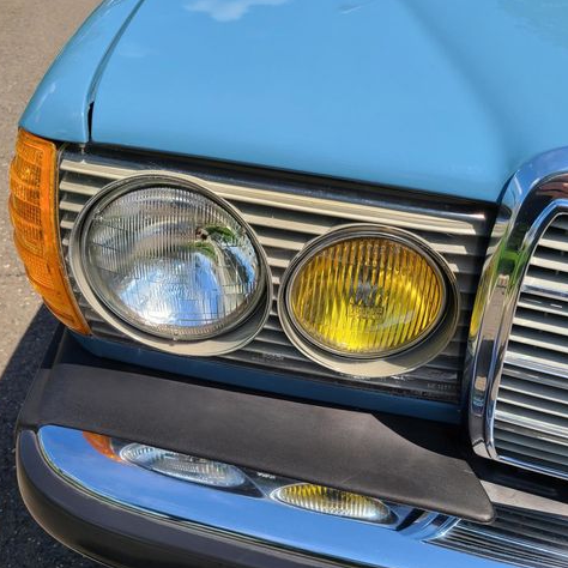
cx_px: 294
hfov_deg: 52.5
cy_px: 285
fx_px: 575
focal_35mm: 31
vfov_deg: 52.5
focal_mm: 5.4
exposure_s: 1/1533
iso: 40
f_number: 1.8
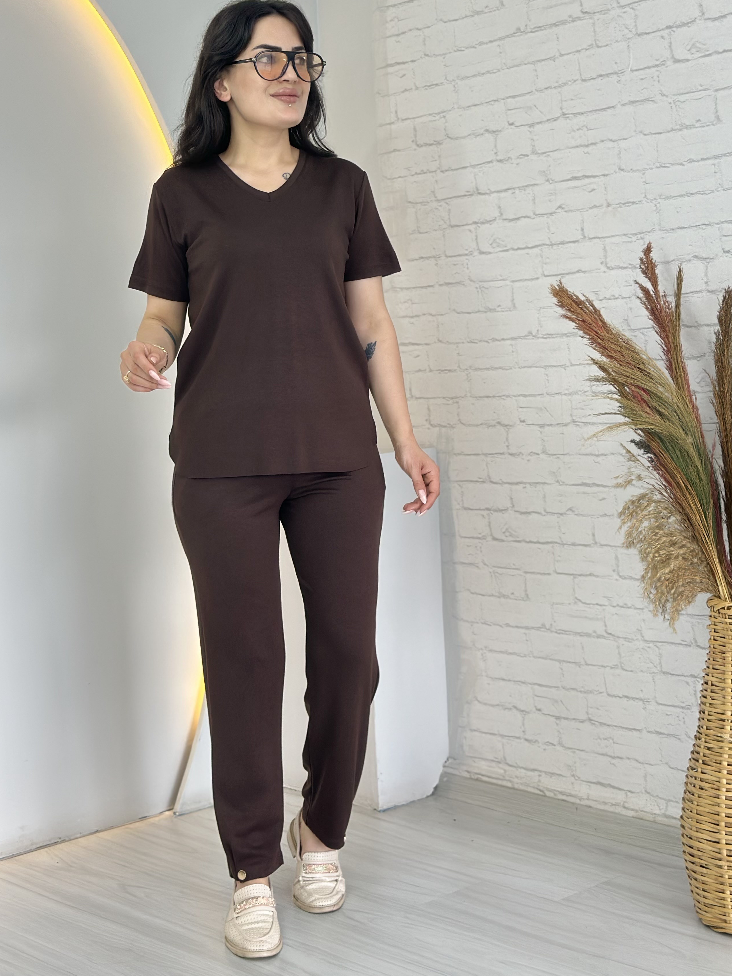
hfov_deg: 25.7
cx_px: 331
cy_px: 466
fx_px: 1607
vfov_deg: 33.8
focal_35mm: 57
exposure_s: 1/100
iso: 100
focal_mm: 6.86
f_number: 1.78
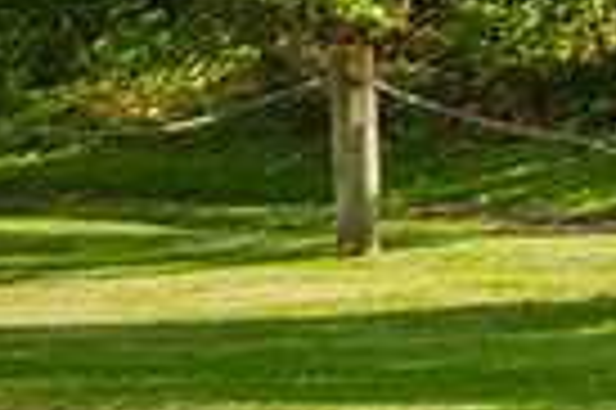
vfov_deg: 1.5
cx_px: 1138
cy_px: 333
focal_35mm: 922
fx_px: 15758
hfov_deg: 2.2
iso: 200
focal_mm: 145
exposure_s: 1/500
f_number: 5.6
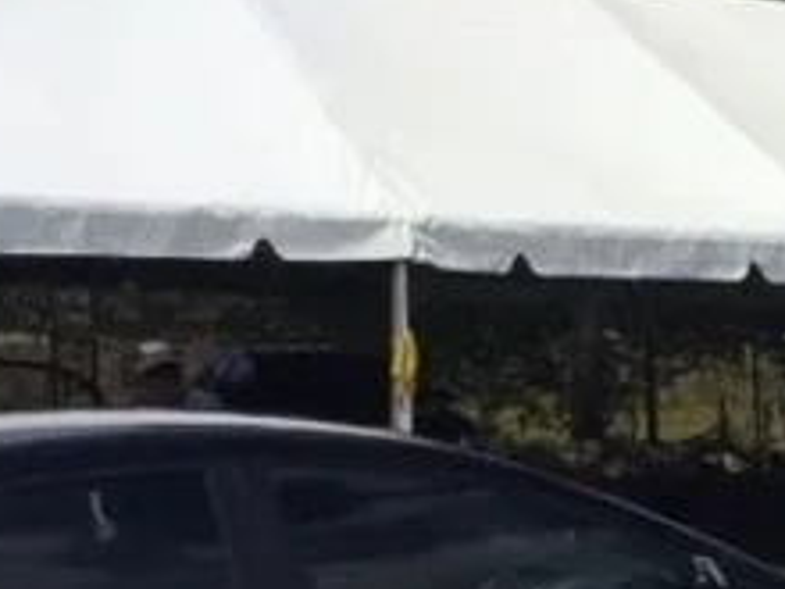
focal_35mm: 79
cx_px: 846
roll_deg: -0.1
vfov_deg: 18.6
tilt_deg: -4.2
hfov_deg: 23.3
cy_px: 414
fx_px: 1792
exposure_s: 1/5882
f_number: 2.2
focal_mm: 4.15
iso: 40
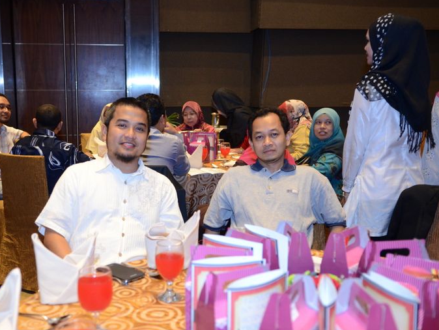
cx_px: 180
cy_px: 171
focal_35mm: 41
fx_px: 520
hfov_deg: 45.6
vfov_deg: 35.2
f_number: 2.8
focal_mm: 24
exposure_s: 1/80
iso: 1600
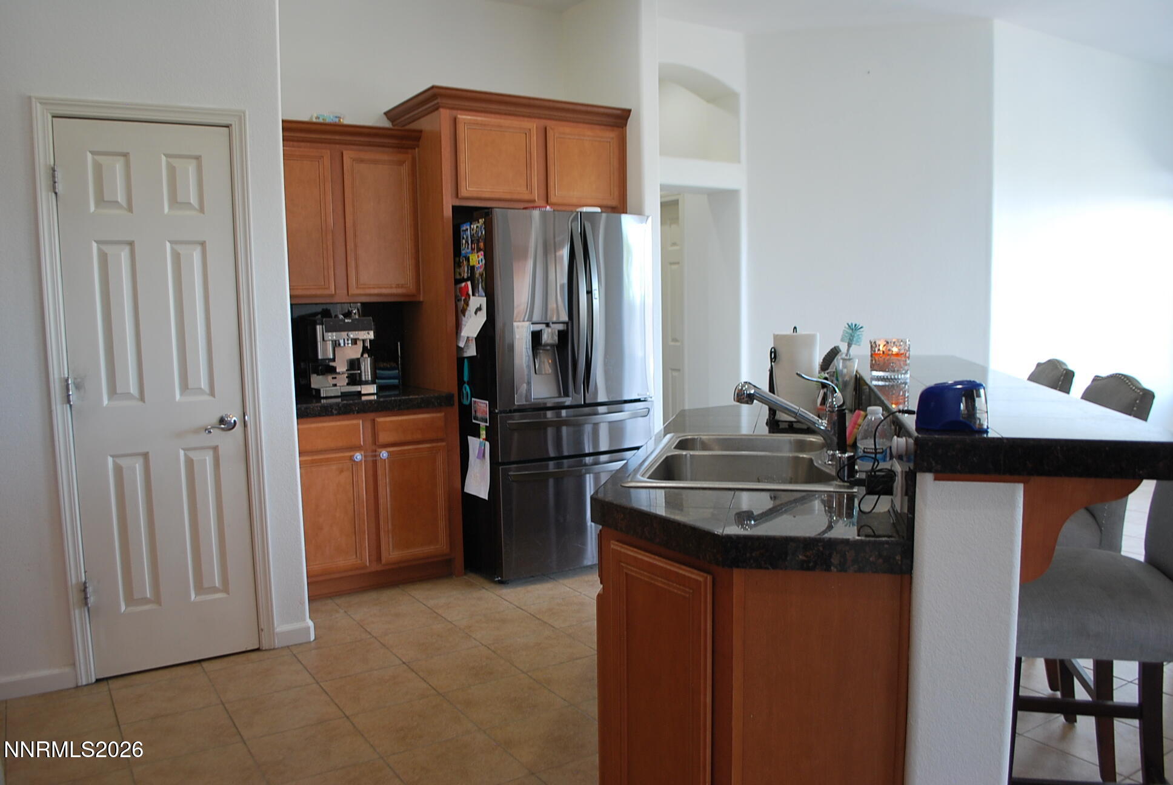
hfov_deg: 67.3
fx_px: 881
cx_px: 586
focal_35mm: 27
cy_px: 392
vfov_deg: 48.0
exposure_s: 1/30
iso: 200
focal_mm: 18
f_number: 3.5
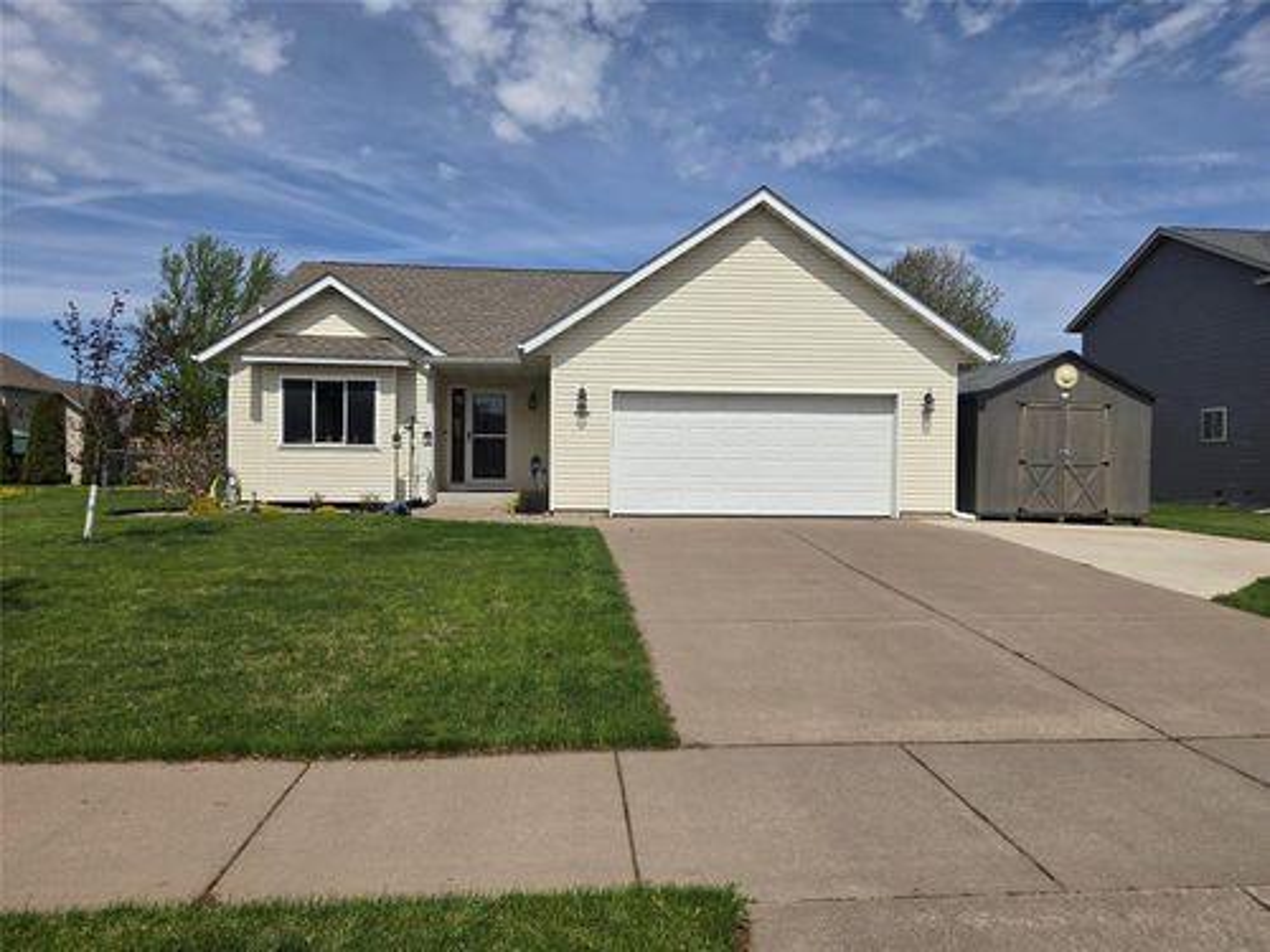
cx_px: 635
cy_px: 476
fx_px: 844
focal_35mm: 23
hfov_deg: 73.9
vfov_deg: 58.9
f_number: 1.8
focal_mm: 5.4
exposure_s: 1/3589
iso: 25
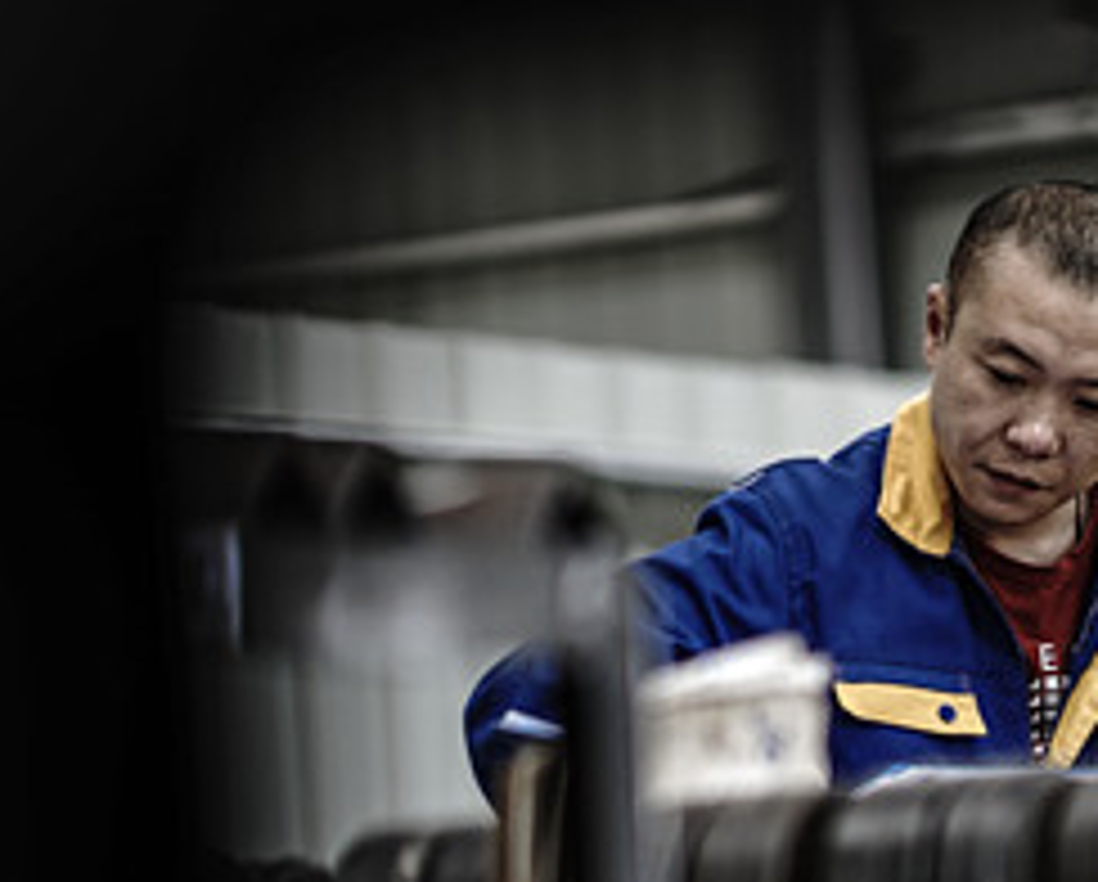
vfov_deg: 5.9
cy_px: 817
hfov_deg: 7.3
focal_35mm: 261
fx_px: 8495
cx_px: 1431
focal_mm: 85
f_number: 1.4
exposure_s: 1/160
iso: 80
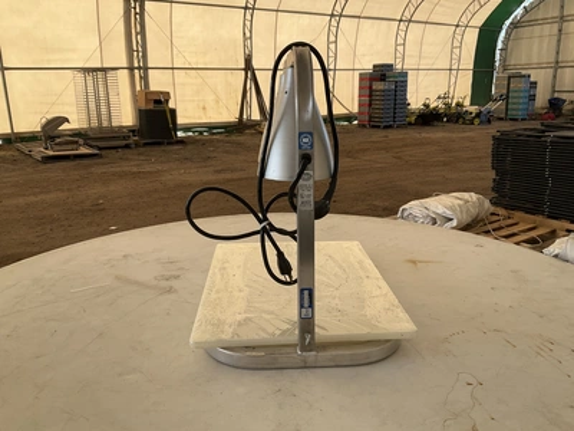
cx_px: 287
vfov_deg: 48.2
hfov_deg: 61.7
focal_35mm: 29
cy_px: 216
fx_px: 481
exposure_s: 1/196
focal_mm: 3
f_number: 1.8
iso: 20
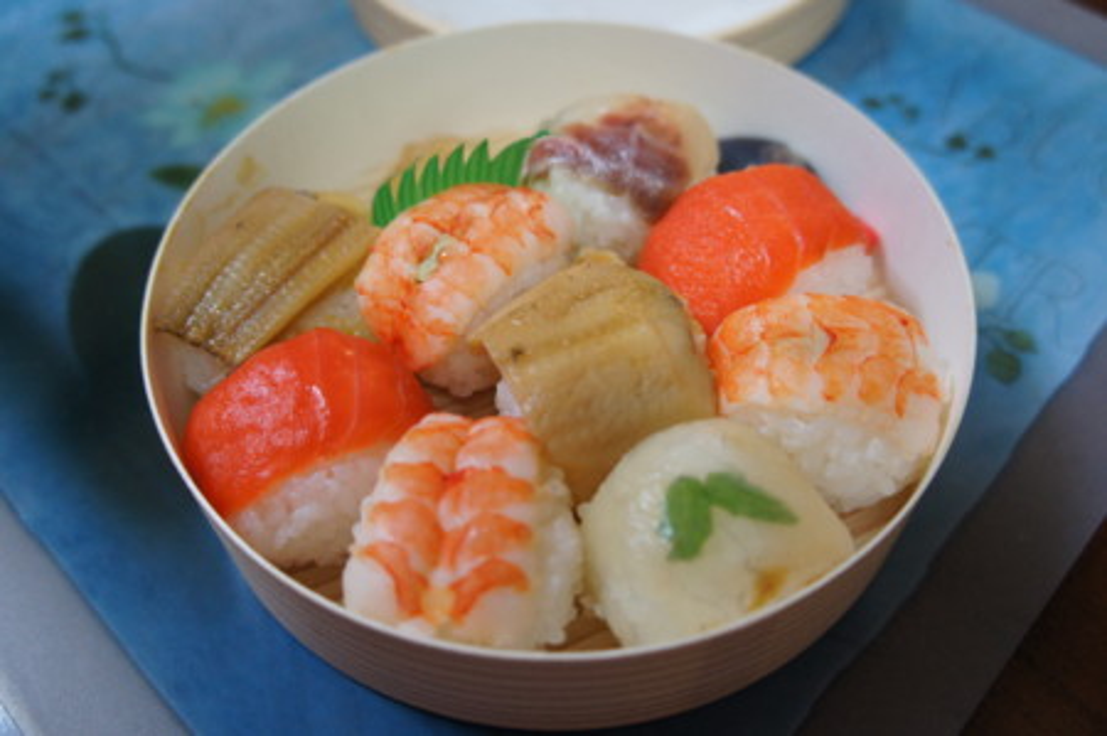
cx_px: 554
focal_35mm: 30
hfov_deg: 62.0
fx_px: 921
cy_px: 368
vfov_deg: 43.5
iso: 1600
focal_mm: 20
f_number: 3.5
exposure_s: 1/160
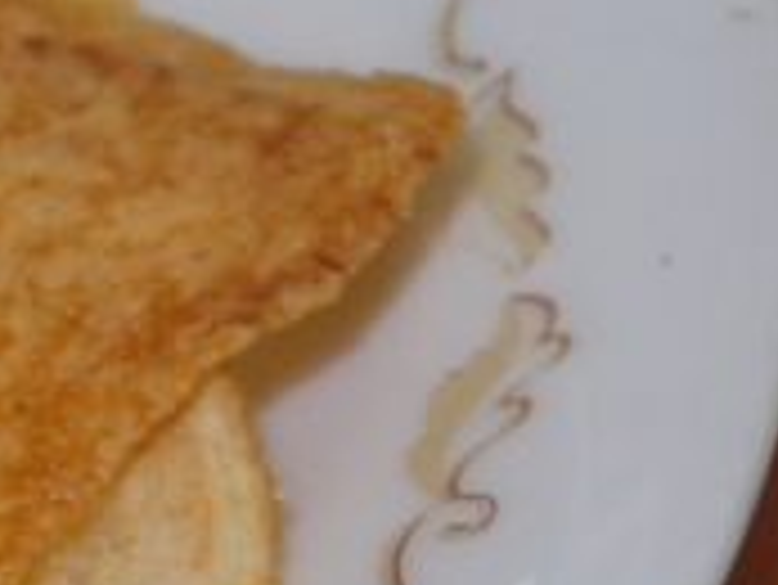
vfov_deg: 4.3
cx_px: -1084
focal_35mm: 343
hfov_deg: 5.6
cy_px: 356
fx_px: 7714
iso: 200
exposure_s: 1/30
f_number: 5.4
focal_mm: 29
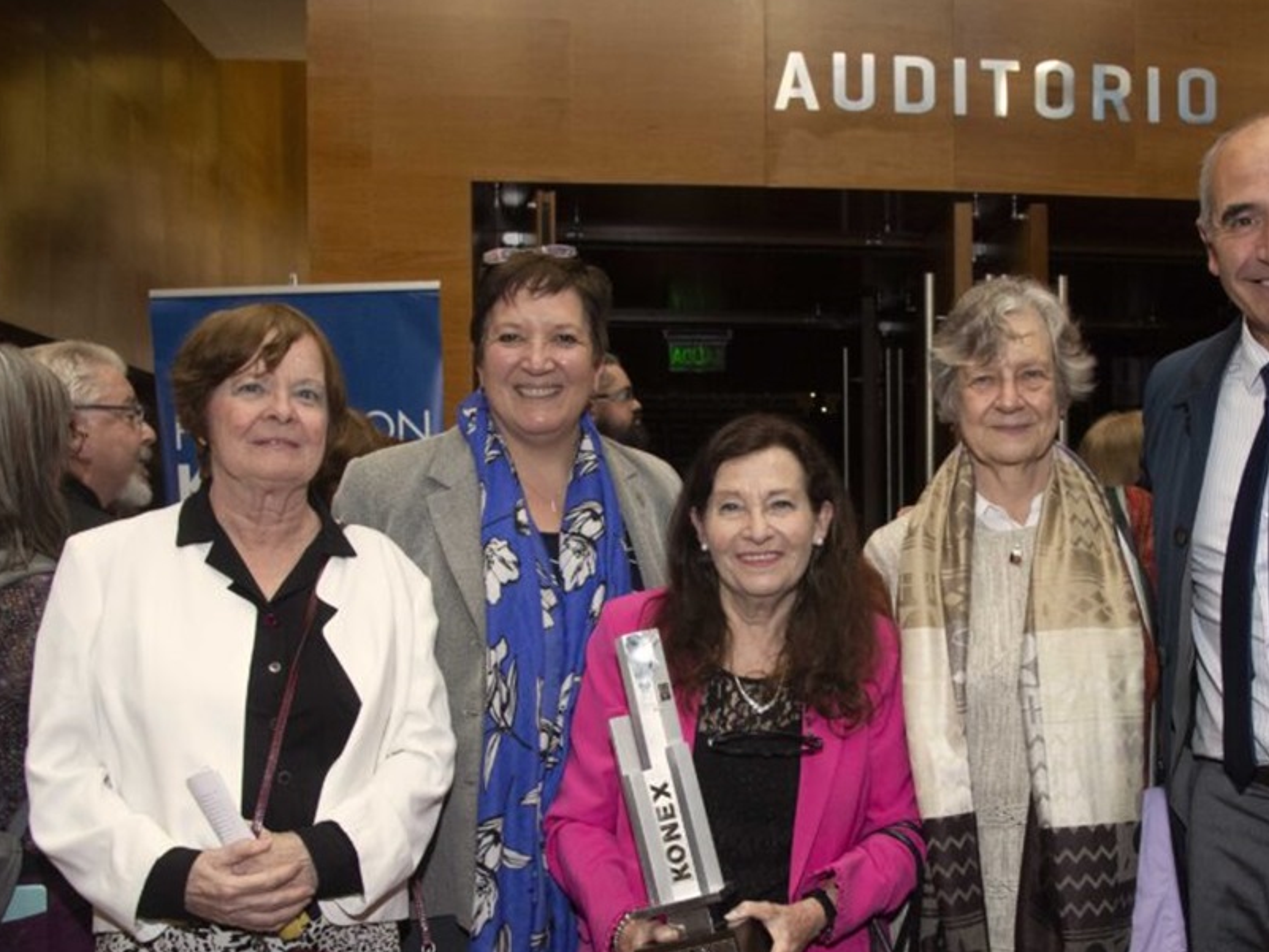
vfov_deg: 38.6
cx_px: 808
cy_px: 626
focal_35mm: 37
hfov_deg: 49.9
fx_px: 1346
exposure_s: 1/125
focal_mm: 17
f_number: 5
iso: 1600
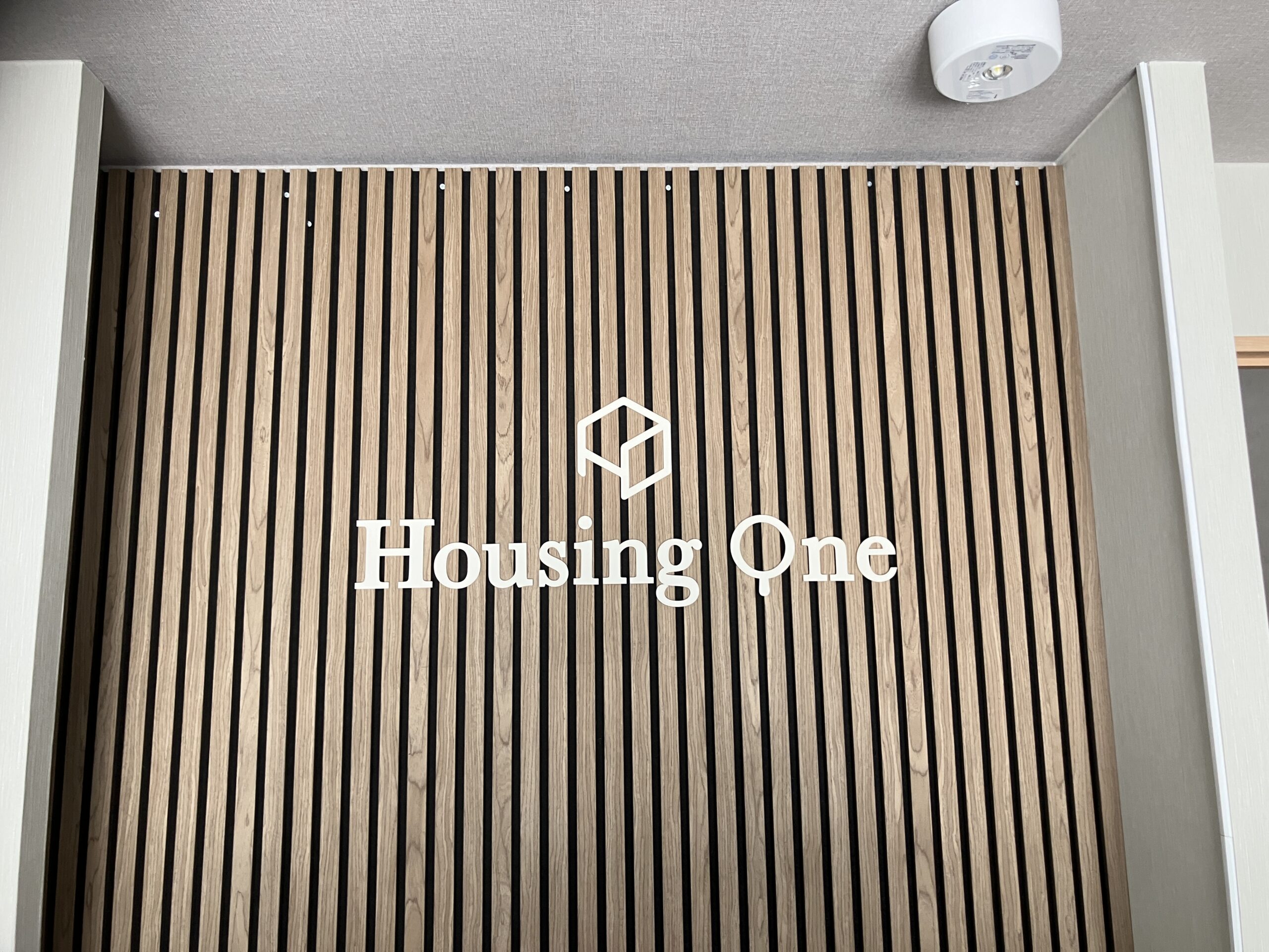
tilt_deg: +10.8
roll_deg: +1.8
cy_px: 476
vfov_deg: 49.7
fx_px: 1026
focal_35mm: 28
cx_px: 634
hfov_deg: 63.4
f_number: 1.8
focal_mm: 3.99
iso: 80
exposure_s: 1/64
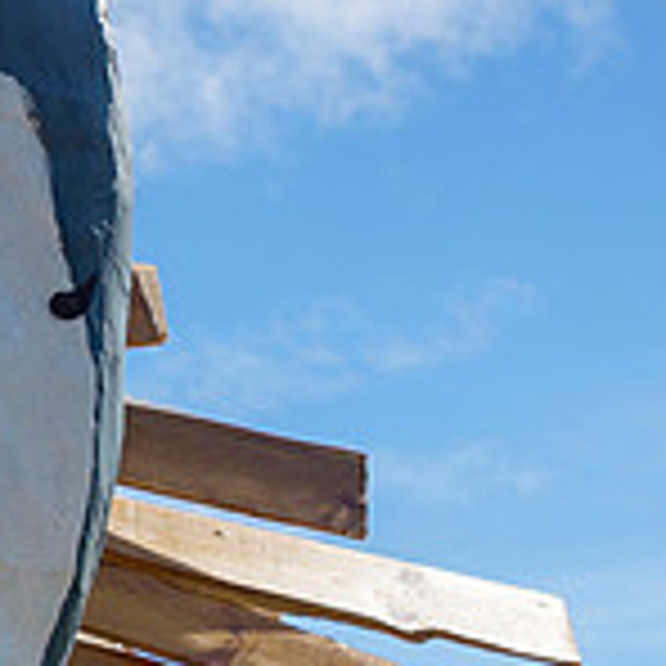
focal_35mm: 83
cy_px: 758
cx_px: -554
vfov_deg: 19.8
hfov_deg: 17.0
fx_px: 1807
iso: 200
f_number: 3.2
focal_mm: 12
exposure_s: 1/2500
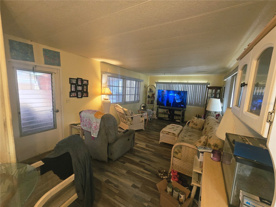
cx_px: 138
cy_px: 104
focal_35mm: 13
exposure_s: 1/60
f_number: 2.2
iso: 500
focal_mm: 2.2
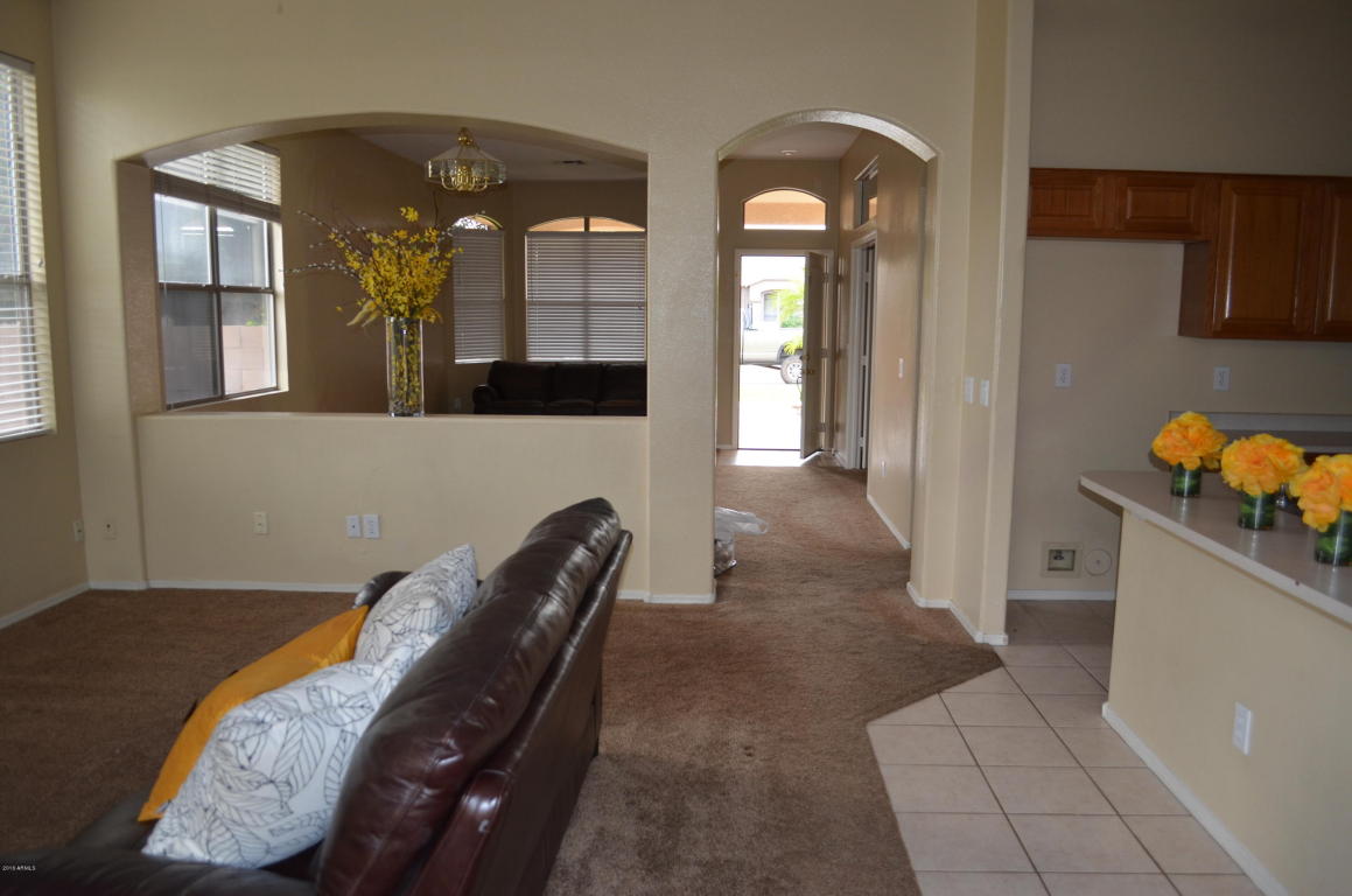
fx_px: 1012
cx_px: 676
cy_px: 448
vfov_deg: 47.7
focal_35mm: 27
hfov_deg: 67.5
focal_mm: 18
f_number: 3.5
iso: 400
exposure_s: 1/100
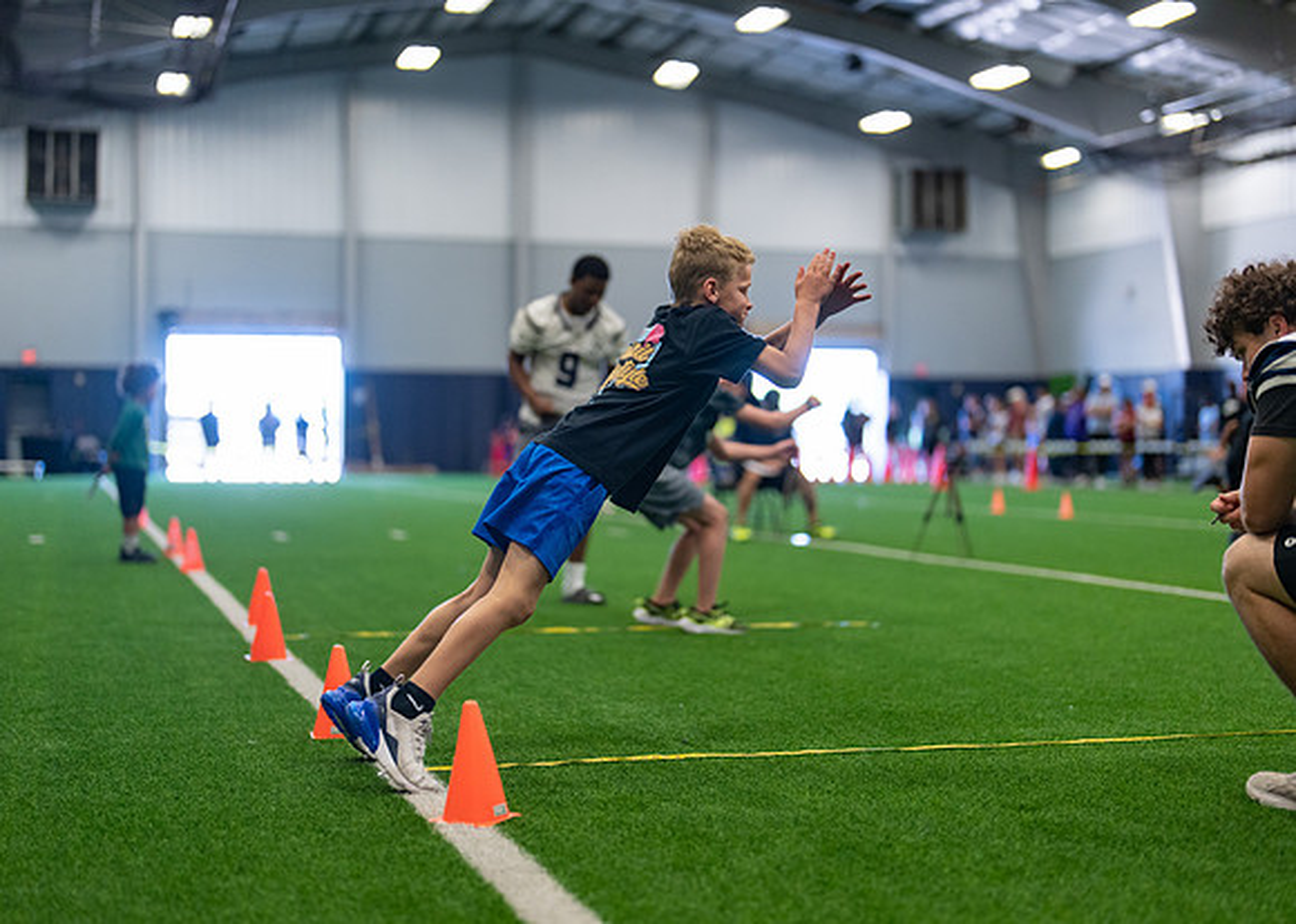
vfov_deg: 26.2
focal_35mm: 54
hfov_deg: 36.1
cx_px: 648
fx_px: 1987
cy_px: 462
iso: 1250
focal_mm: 50
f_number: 1.2
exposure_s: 1/1000
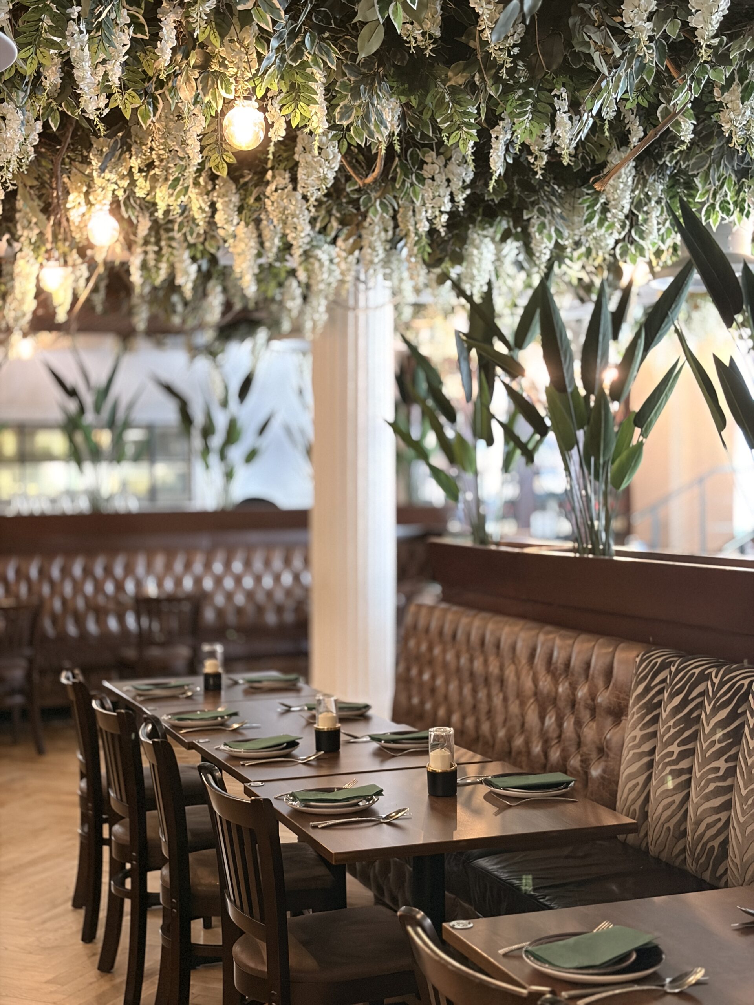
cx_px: 377
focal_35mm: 52
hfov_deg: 28.0
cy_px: 502
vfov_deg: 36.8
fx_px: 1510
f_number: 1.6
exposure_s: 1/17
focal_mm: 5.96
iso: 500
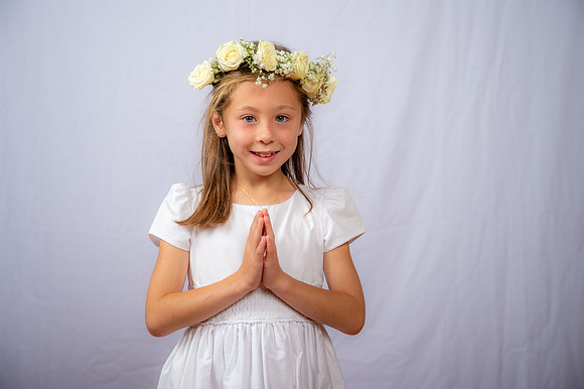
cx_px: 292
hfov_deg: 28.9
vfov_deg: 19.4
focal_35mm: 70
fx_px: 1135
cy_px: 194
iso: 250
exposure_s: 1/160
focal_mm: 70
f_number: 6.3
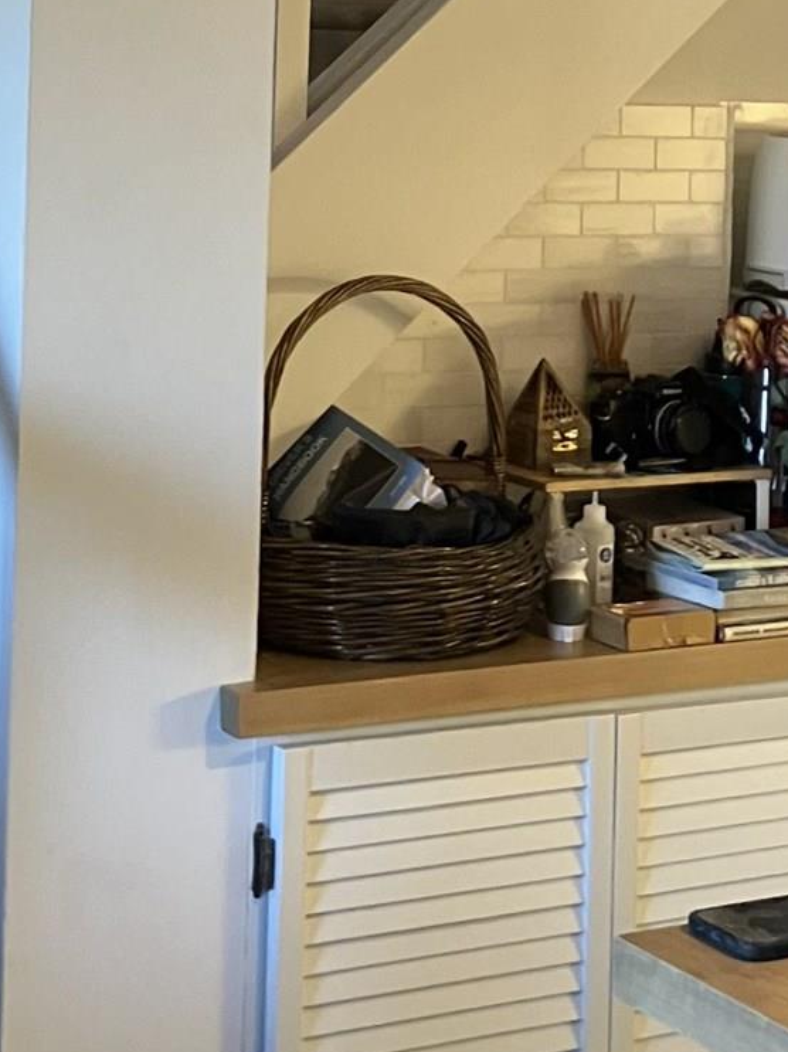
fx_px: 2642
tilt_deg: +0.3
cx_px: 353
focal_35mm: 87
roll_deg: -1.7
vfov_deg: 21.7
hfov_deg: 17.0
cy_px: -16
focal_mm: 3.99
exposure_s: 1/40
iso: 250
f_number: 1.8
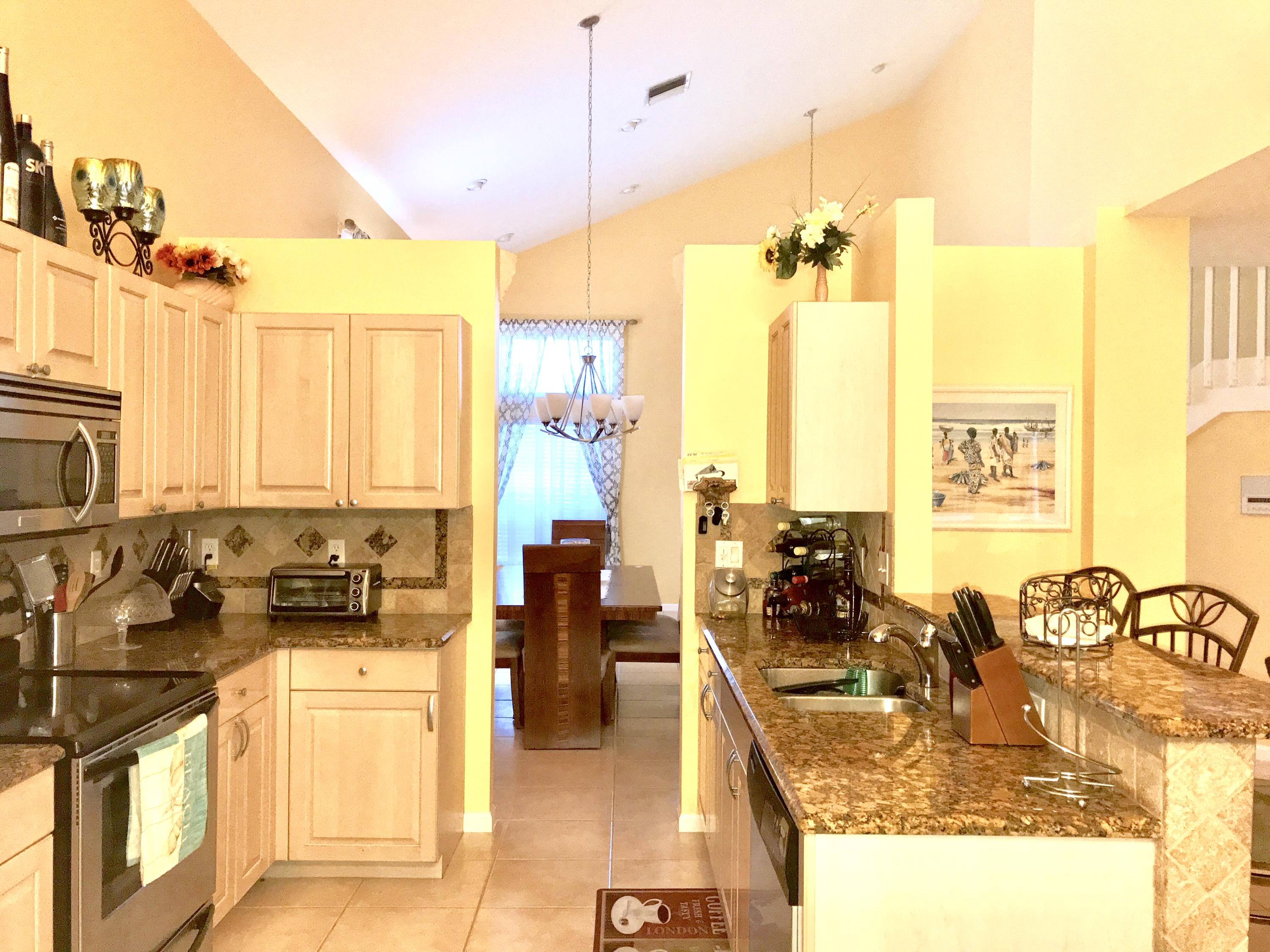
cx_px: 635
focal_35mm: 28
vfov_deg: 49.7
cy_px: 476
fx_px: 1027
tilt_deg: +0.7
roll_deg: -0.2
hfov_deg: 63.4
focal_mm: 3.99
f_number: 1.8
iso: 80
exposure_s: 1/30
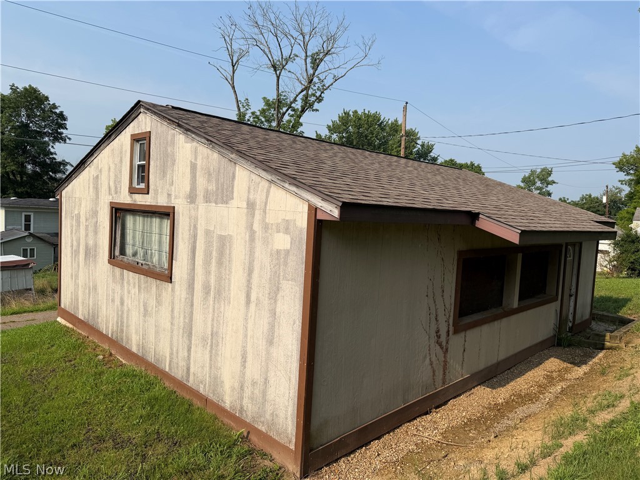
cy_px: 240
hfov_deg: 71.6
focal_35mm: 24
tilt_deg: -5.6
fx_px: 444
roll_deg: -2.8
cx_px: 320
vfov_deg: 56.8
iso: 80
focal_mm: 6.76
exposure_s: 1/4673
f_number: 1.78
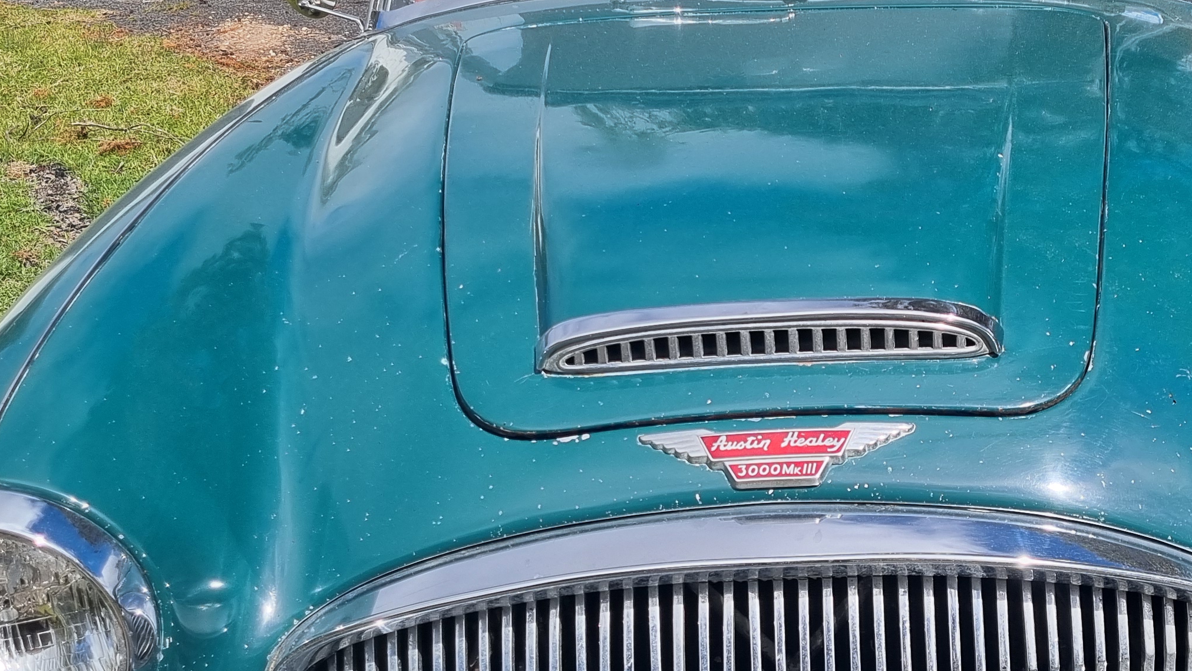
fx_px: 1770
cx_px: 874
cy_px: 477
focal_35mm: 56
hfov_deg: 36.5
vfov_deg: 21.3
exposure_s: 1/2576
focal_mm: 5.4
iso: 50
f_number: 1.8
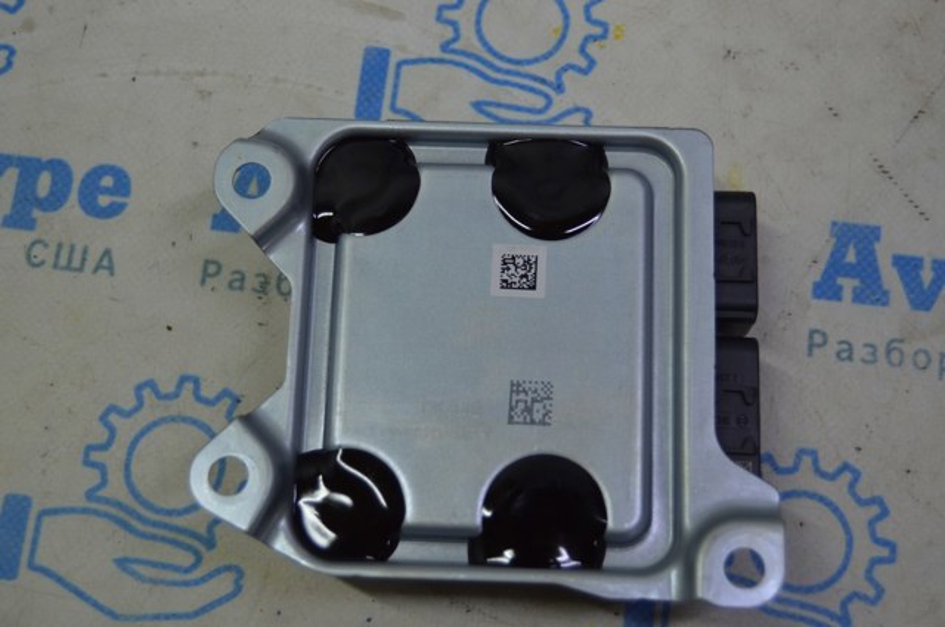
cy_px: 314
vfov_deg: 23.7
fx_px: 1494
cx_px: 472
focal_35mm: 57
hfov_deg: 35.1
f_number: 4.8
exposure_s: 1/100
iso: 400
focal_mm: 38
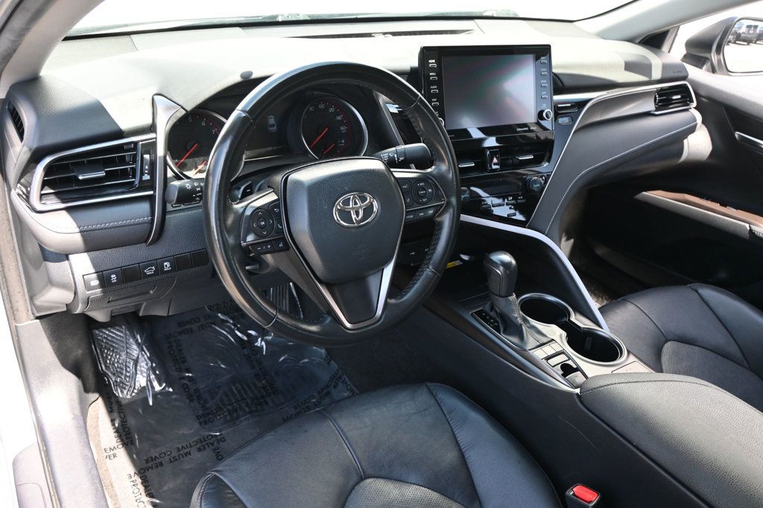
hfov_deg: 63.2
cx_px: 382
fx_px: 620
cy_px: 254
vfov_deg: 44.6
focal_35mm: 29
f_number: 3.8
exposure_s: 1/125
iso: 450
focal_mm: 19.5
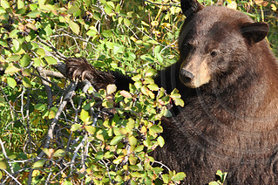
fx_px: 2145
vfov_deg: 4.9
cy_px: 73
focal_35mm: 278
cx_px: 251
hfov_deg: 7.4
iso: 200
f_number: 6.3
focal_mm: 102
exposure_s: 1/160
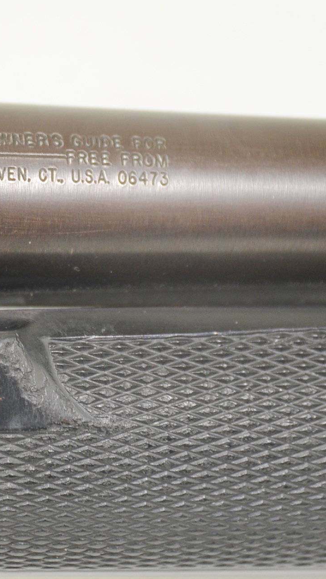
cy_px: 220
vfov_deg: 9.0
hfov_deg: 5.0
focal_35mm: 240
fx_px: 3690
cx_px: 9
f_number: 5.6
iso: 400
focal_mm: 80
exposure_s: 1/100
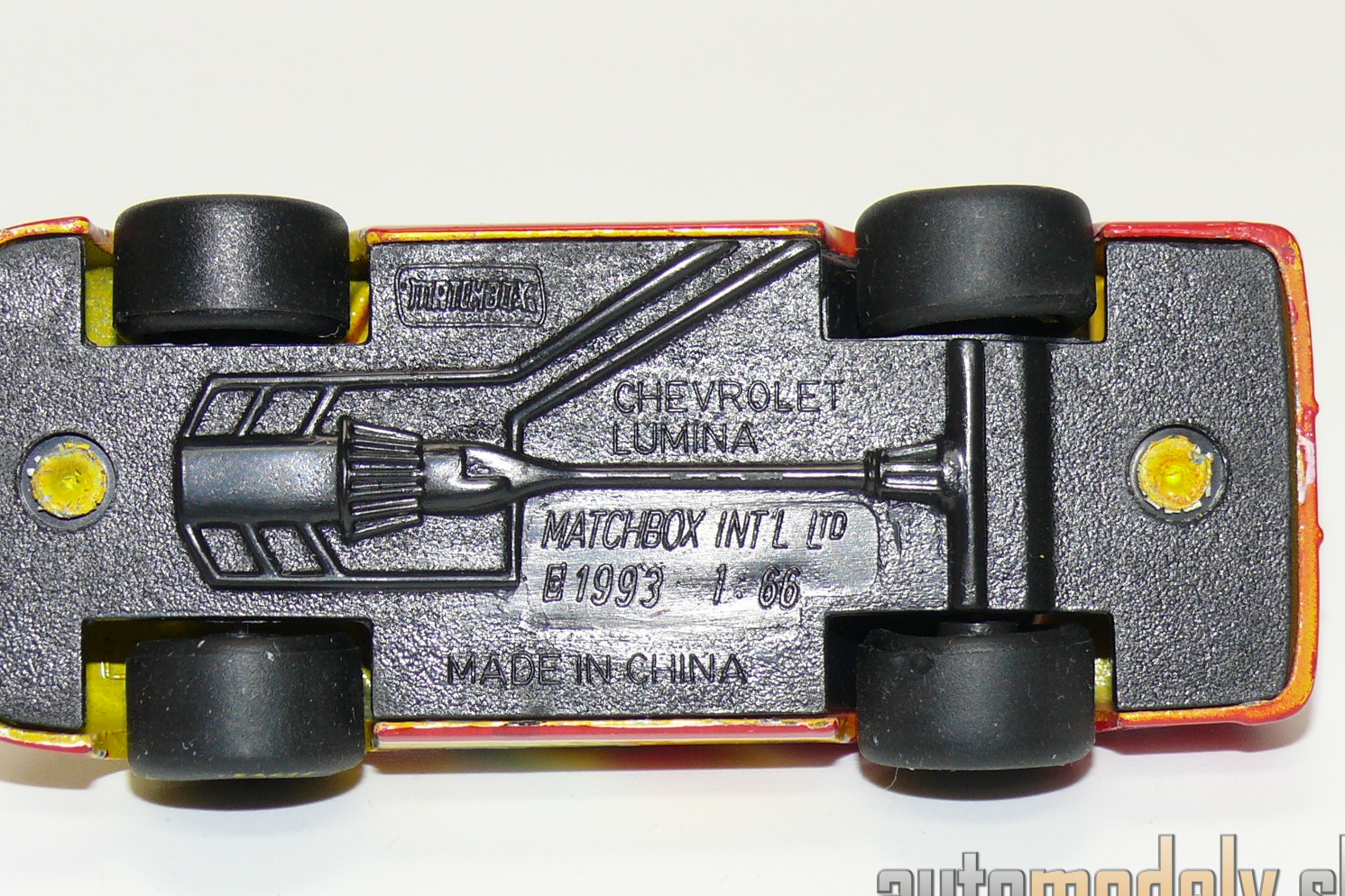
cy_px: 431
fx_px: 4670
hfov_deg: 16.4
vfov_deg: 11.0
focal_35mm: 125
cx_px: 668
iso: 100
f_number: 4
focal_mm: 14.1
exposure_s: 1/30
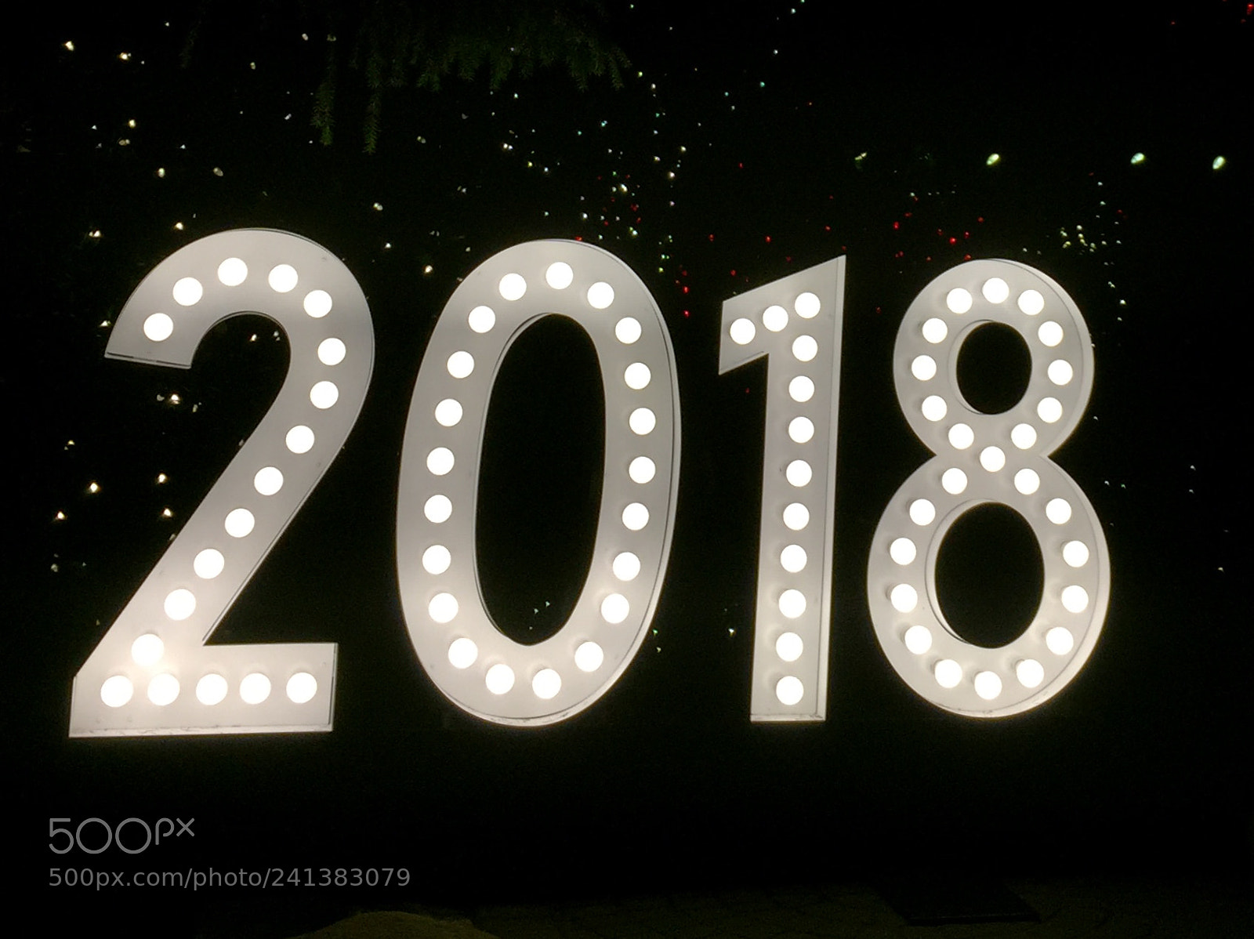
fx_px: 1050
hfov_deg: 61.7
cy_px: 470
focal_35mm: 29
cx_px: 627
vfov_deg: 48.2
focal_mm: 4.15
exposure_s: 1/269
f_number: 2.2
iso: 32
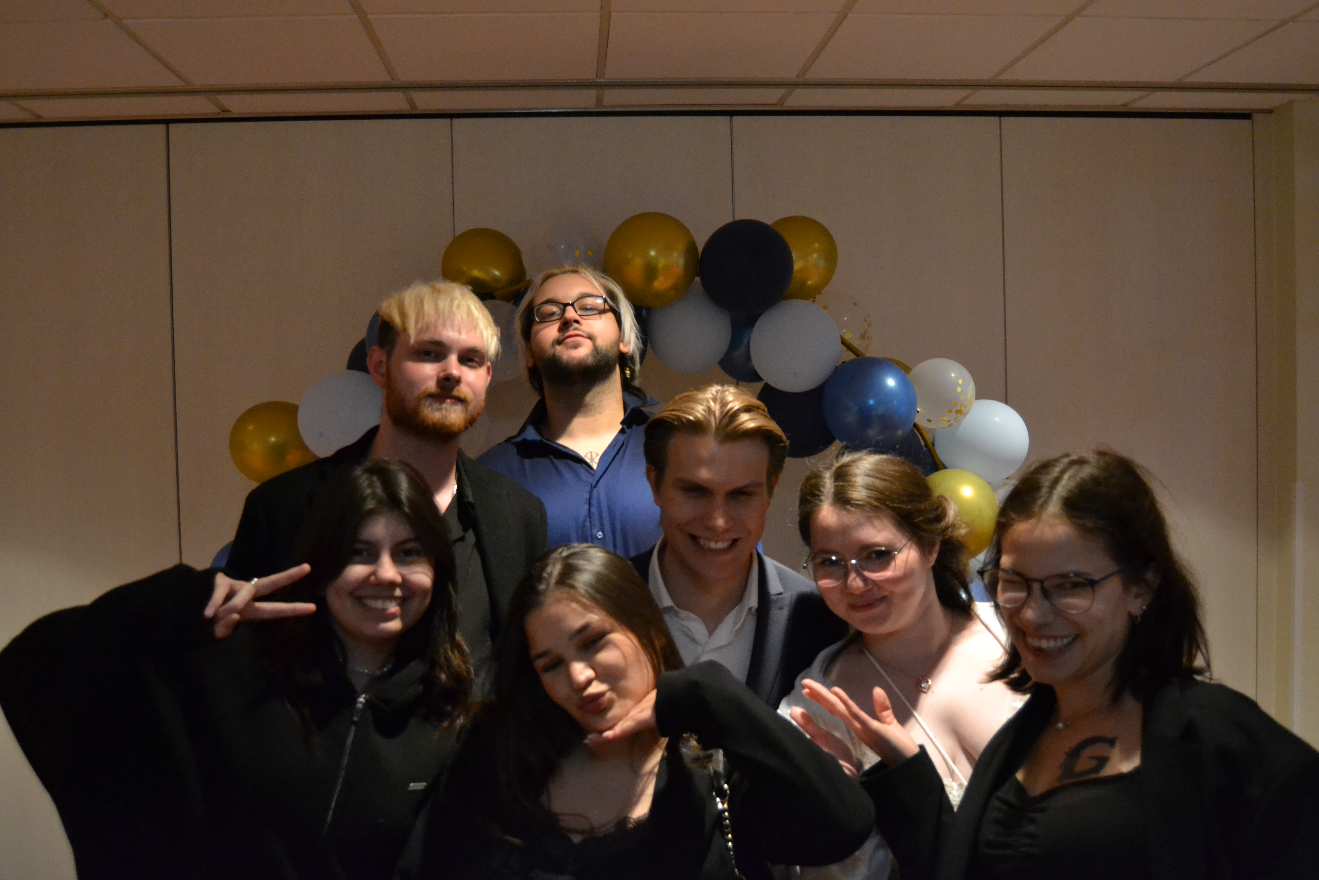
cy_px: 440
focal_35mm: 30
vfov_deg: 43.6
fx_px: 1099
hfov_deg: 61.9
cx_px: 660
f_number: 3.5
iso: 3200
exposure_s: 1/60
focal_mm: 20
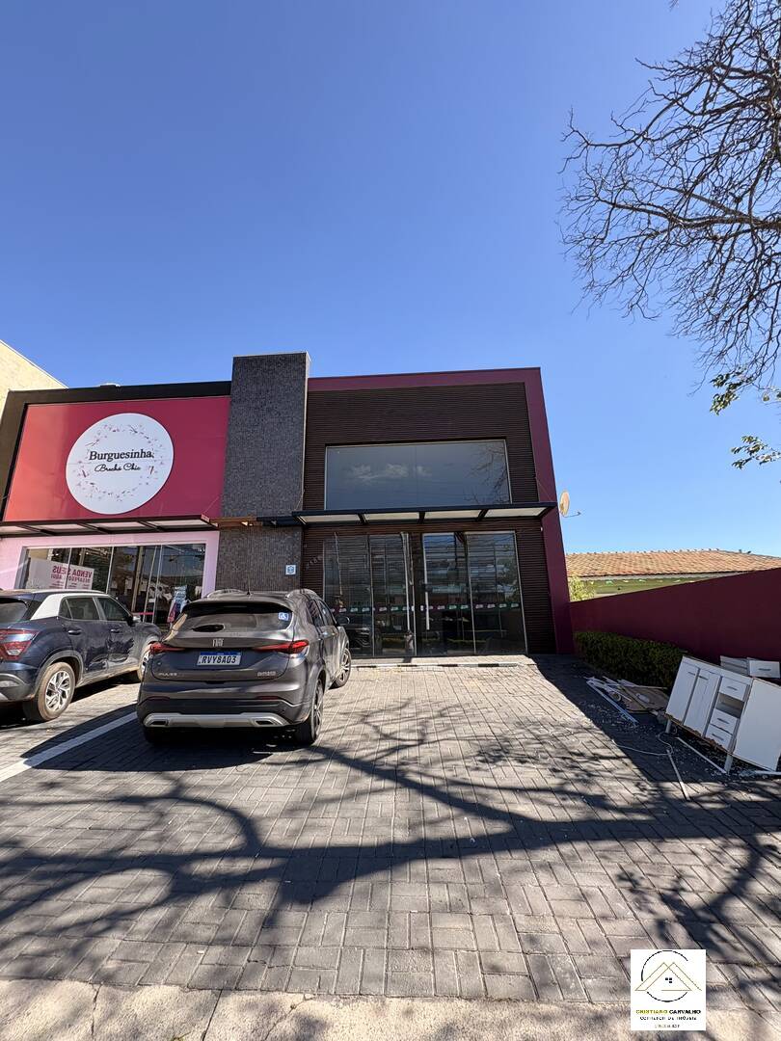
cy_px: 520
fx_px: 421
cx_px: 390
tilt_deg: +15.7
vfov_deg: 102.1
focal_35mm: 14
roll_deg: +0.3
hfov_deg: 85.7
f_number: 2.2
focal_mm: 2.22
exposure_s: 1/556
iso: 50
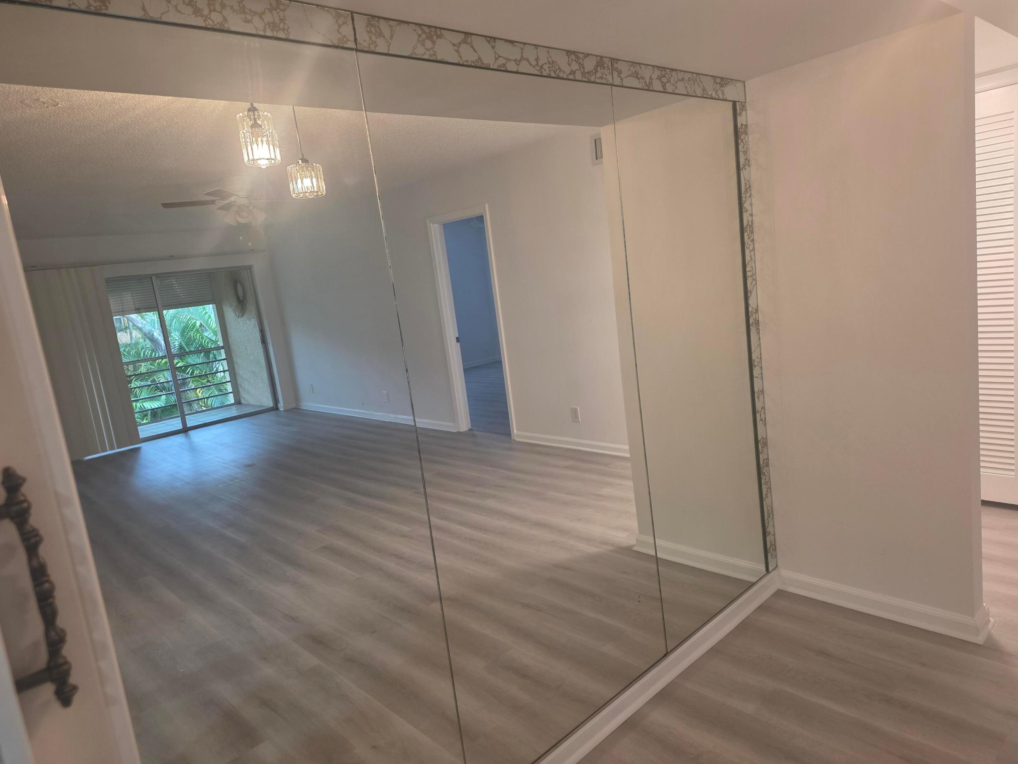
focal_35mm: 23
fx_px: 676
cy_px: 382
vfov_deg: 58.9
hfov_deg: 73.9
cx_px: 509
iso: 160
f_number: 1.7
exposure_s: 1/120
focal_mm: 6.25
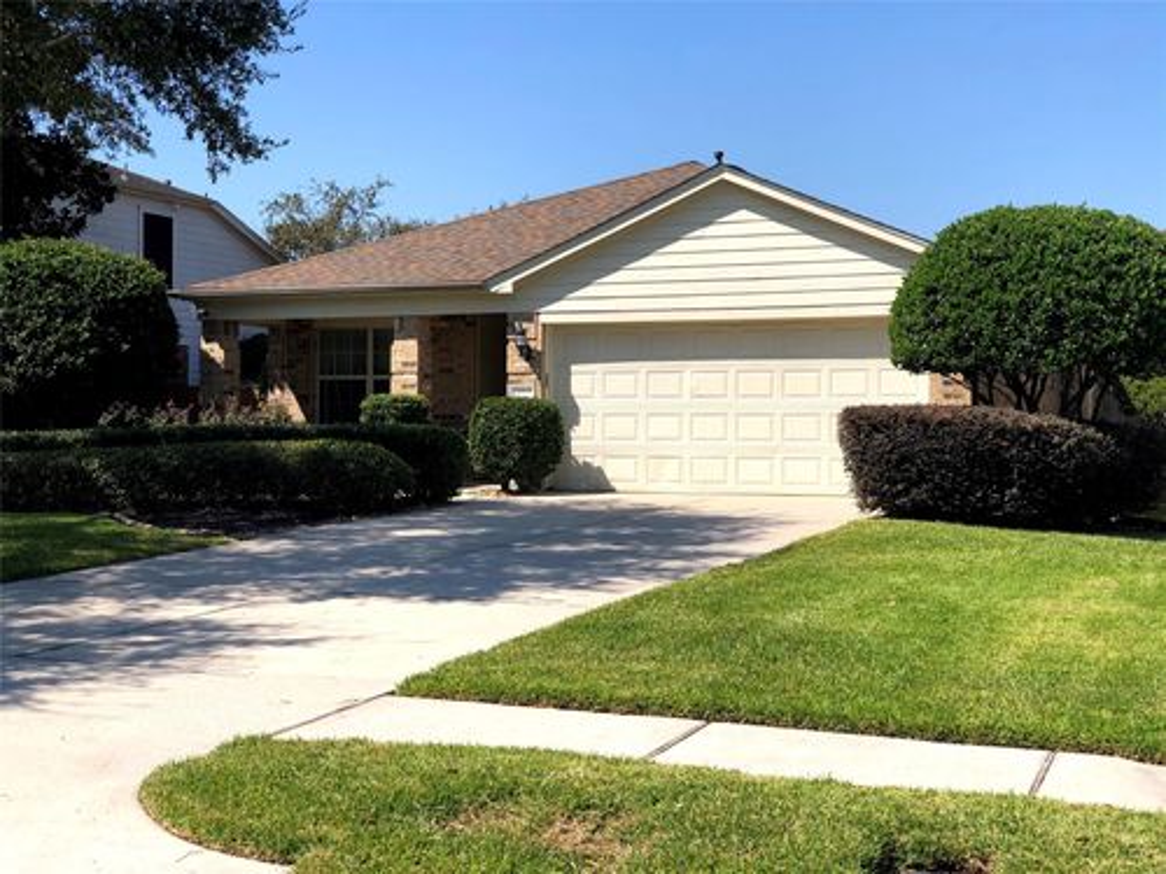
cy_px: 437
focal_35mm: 52
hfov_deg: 36.8
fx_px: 1752
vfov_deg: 28.0
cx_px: 583
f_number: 2.4
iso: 16
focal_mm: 6
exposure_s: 1/1171
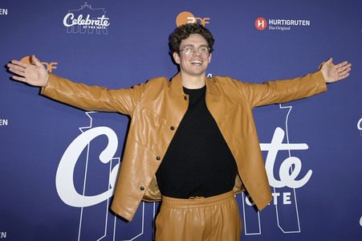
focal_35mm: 44
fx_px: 442
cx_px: 181
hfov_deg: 44.5
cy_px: 120
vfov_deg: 30.5
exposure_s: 1/200
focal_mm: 44
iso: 500
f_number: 5.6
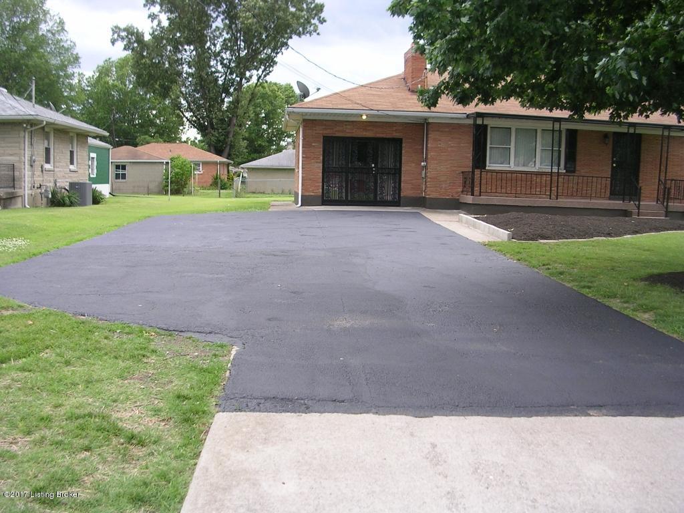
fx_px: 751
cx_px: 342
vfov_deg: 37.7
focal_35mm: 38
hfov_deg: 49.0
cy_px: 256
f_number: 2.8
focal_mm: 5.8
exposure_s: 1/85.2
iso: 50
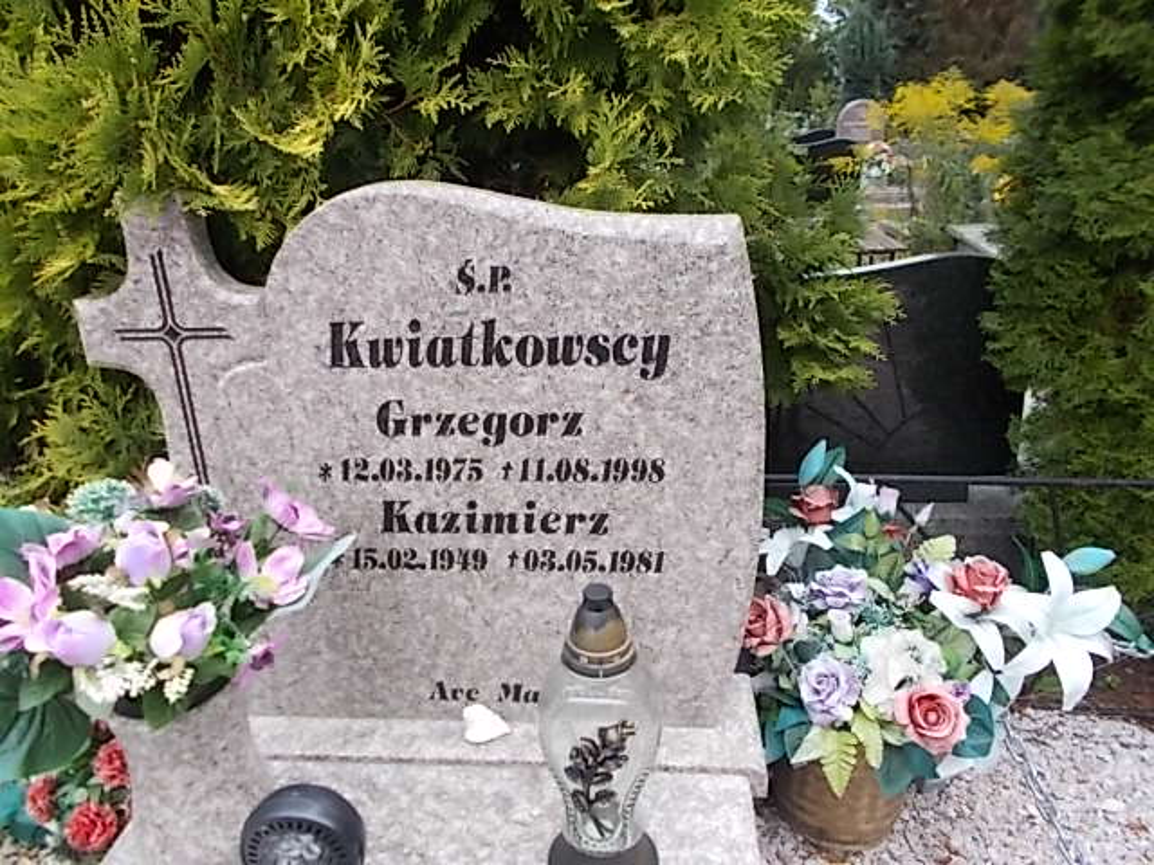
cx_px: 577
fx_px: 867
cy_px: 432
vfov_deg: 53.1
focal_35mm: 26
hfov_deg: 67.3
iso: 80
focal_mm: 4.6
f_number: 3.2
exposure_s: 1/200
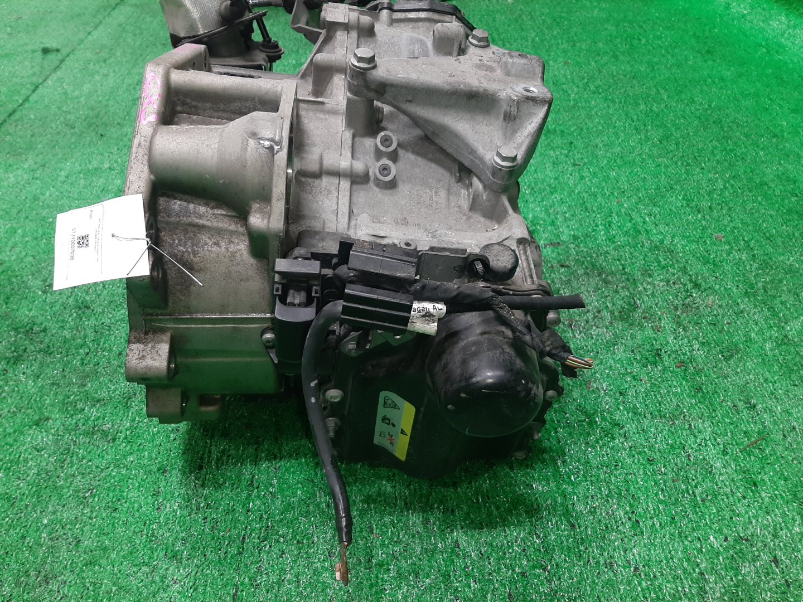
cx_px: 402
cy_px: 301
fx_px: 603
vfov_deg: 53.1
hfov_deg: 67.3
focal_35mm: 26
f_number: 1.7
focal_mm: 3.93
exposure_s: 1/50
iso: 122
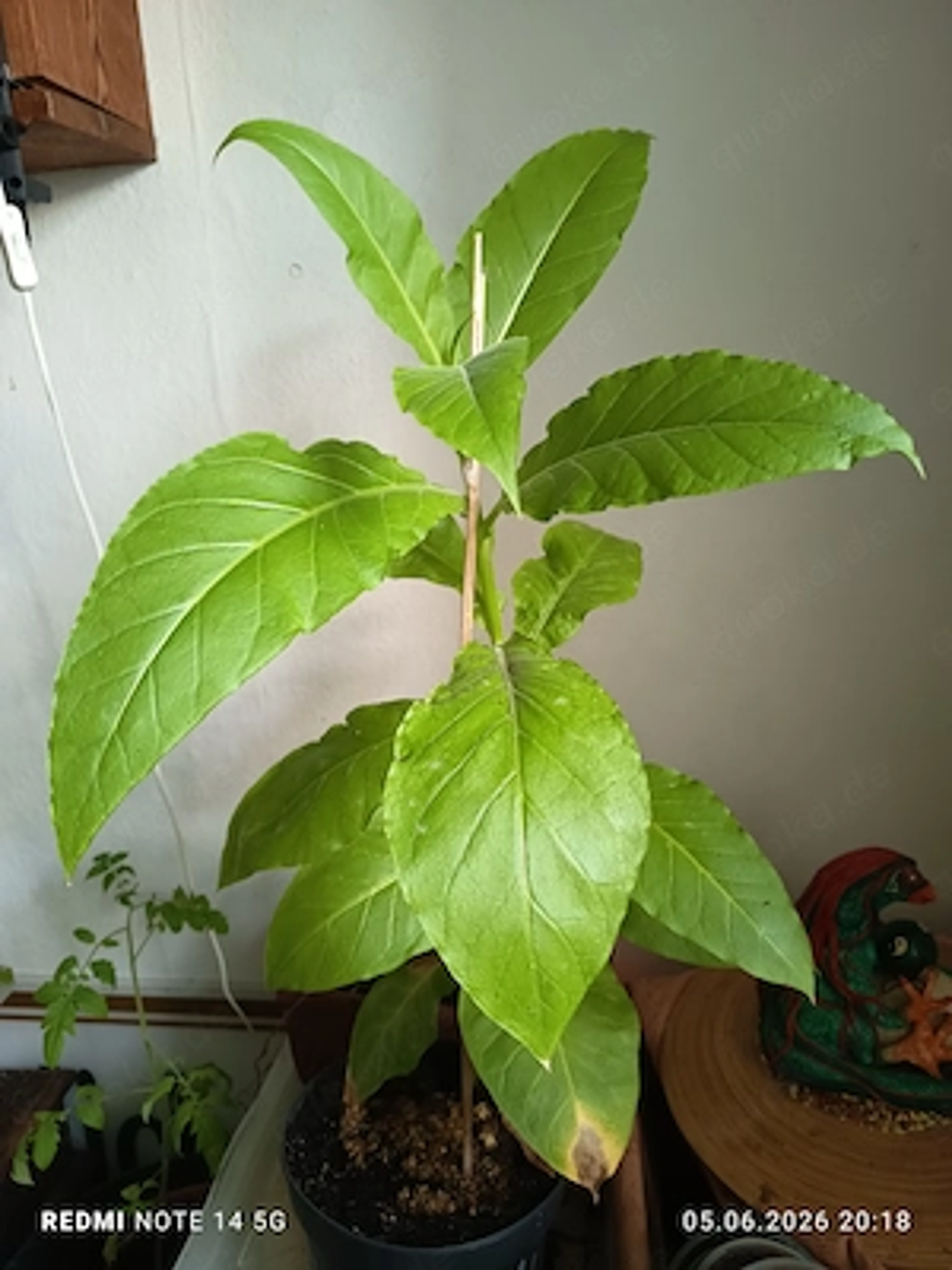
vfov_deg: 71.6
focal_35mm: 24
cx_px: 476
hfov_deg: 56.8
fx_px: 880
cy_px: 635
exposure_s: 1/20
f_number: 1.7
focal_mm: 5.27
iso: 1731
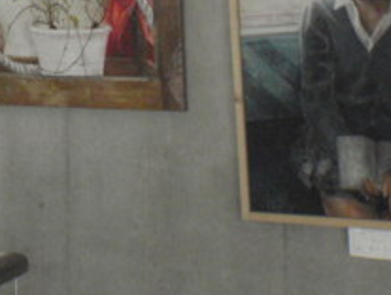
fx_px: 917
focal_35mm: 81
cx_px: 42
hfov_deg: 23.5
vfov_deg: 17.4
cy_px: -66
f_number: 3.5
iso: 500
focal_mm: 5
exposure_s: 1/250
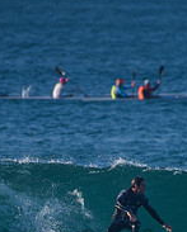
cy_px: 238
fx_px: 10545
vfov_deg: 1.3
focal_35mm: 1528
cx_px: 134
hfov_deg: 1.0
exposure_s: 1/2000
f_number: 5.6
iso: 200
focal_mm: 500
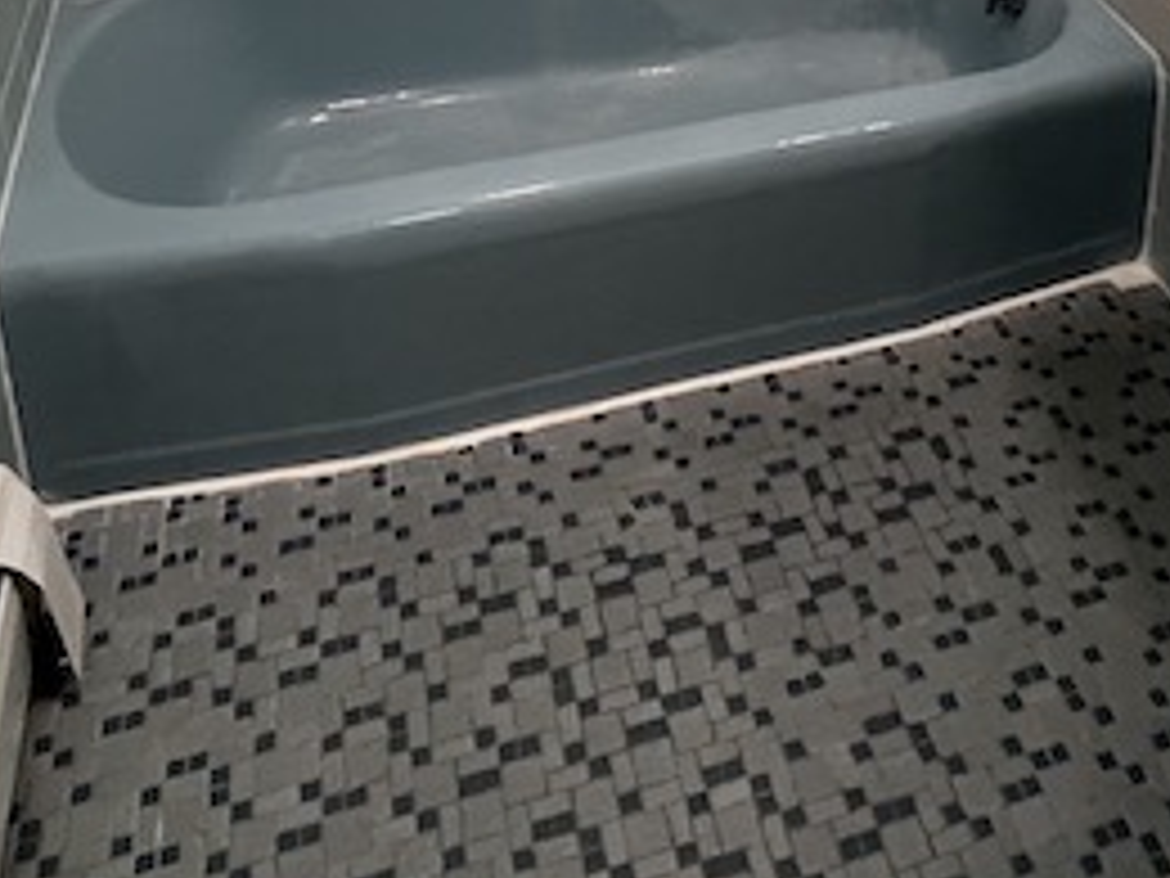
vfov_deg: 29.5
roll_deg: -2.1
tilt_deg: -20.6
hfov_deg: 45.9
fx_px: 1352
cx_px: 806
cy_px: -243
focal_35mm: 40
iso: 200
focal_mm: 1.57
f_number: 1.8
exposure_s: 1/120
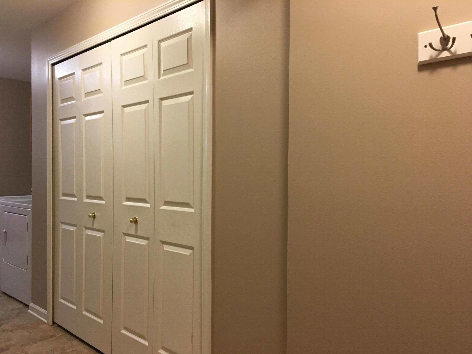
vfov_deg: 48.2
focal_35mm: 29
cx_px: 236
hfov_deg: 61.7
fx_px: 395
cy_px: 177
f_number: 2.2
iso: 64
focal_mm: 4.15
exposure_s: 1/15
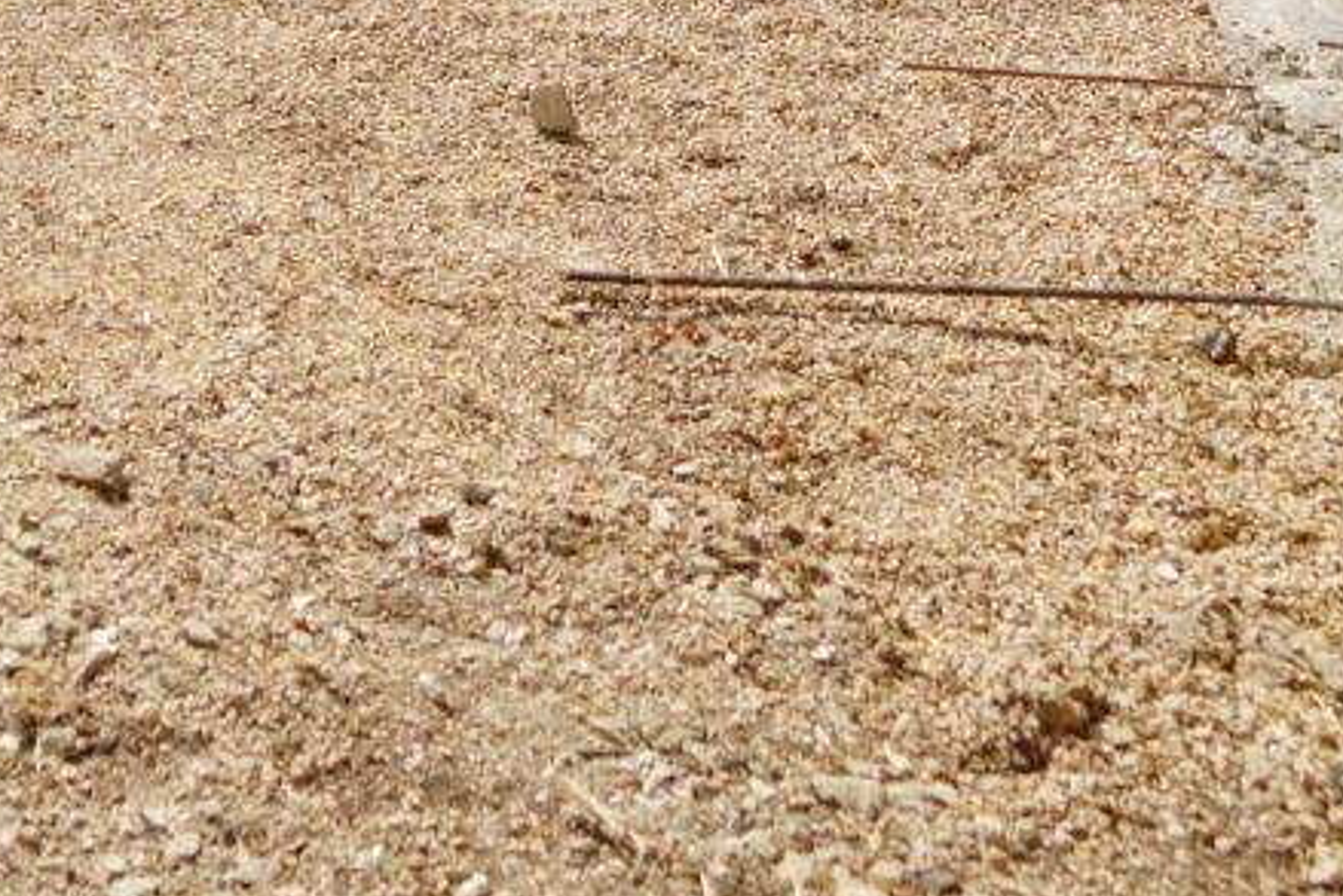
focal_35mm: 84
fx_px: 3135
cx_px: 0
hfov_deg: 23.2
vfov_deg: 14.8
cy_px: -563
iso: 100
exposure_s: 1/500
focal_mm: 24
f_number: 5
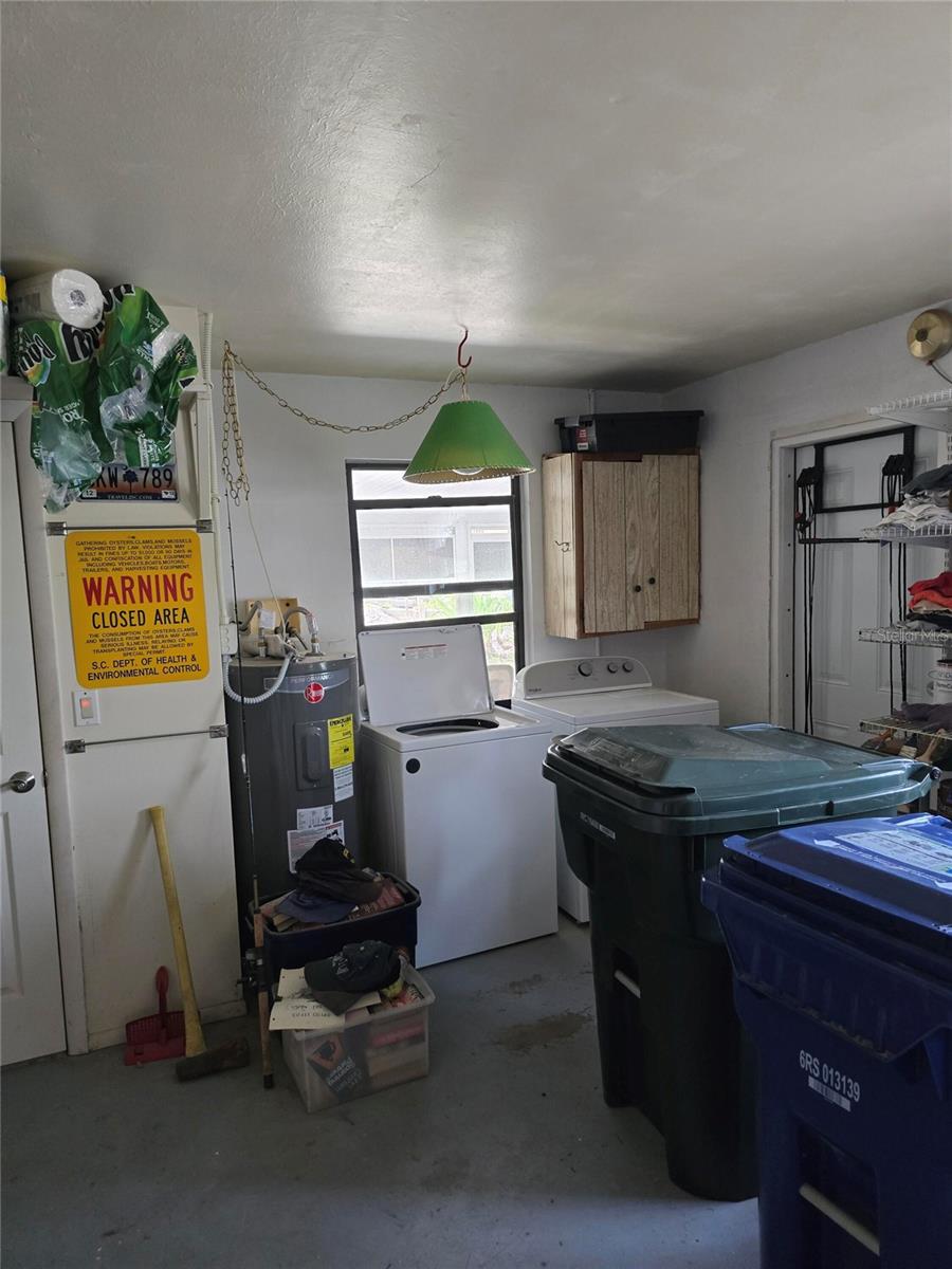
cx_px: 476
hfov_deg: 58.9
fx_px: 843
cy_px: 634
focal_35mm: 23
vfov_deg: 73.9
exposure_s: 1/120
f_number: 1.7
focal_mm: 6.3
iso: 640
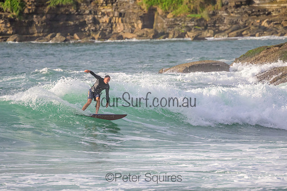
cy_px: 96
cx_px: 144
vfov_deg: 2.3
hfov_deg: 3.4
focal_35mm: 600
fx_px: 4780
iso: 400
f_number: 5.6
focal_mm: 400
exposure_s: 1/2500
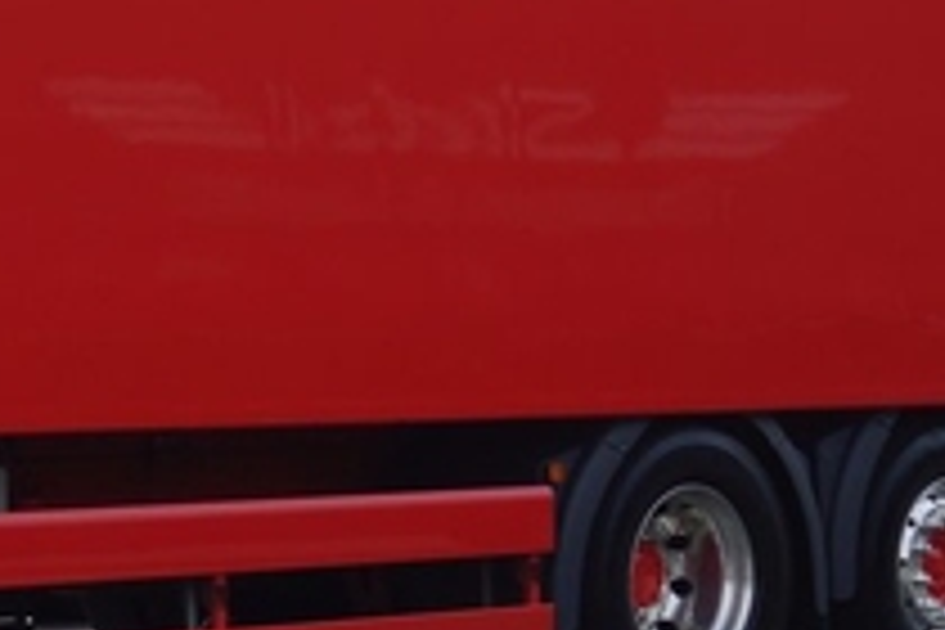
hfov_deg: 14.5
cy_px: 70
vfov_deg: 10.0
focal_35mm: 137
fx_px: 3596
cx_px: -198
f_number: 13
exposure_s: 1/160
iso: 100
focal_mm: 24
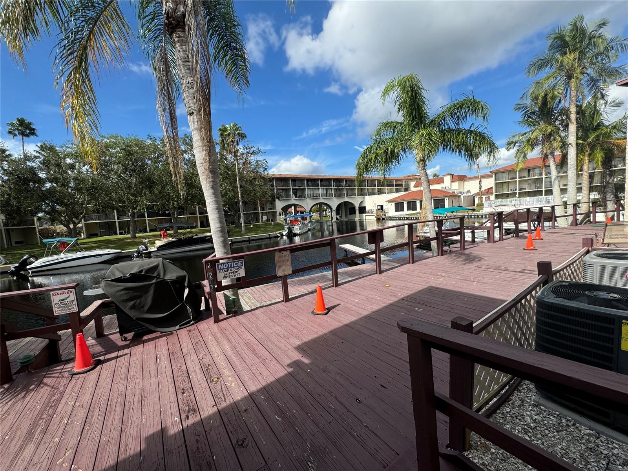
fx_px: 254
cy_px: 236
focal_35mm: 14
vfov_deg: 85.7
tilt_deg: -4.0
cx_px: 314
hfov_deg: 102.1
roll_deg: +5.2
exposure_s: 1/1477
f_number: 2.2
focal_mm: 2.22
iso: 50
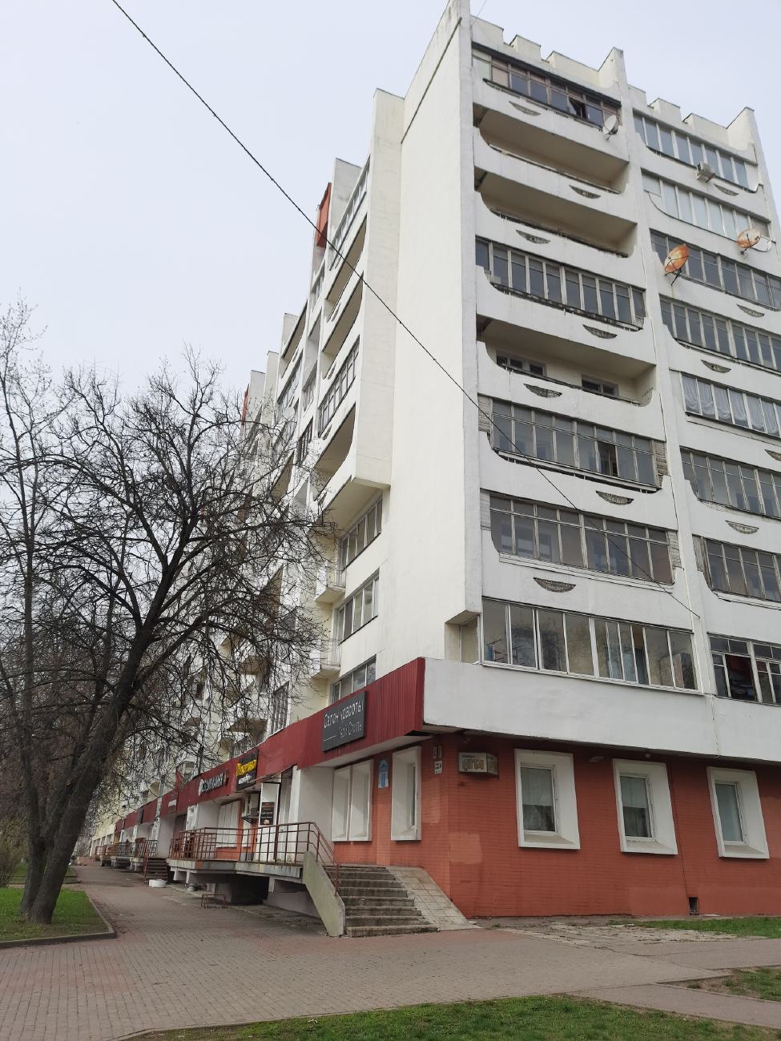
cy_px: 520
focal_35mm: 24
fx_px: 722
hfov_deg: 56.8
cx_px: 390
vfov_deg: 71.6
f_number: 1.8
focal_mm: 5.23
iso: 40
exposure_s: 1/939
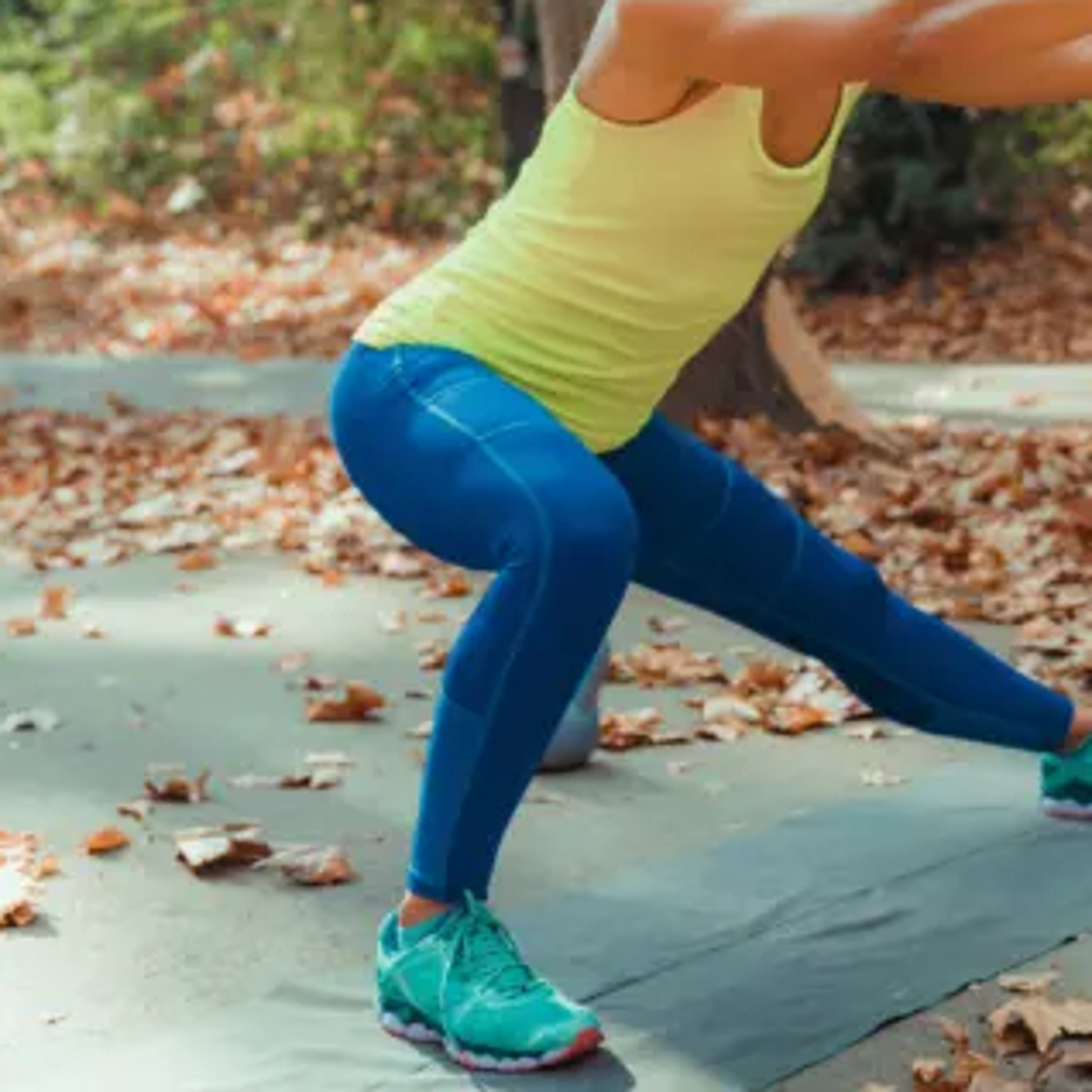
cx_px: 913
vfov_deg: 21.9
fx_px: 2784
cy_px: 240
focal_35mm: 78
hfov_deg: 21.8
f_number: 3.2
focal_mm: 38
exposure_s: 1/160
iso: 200
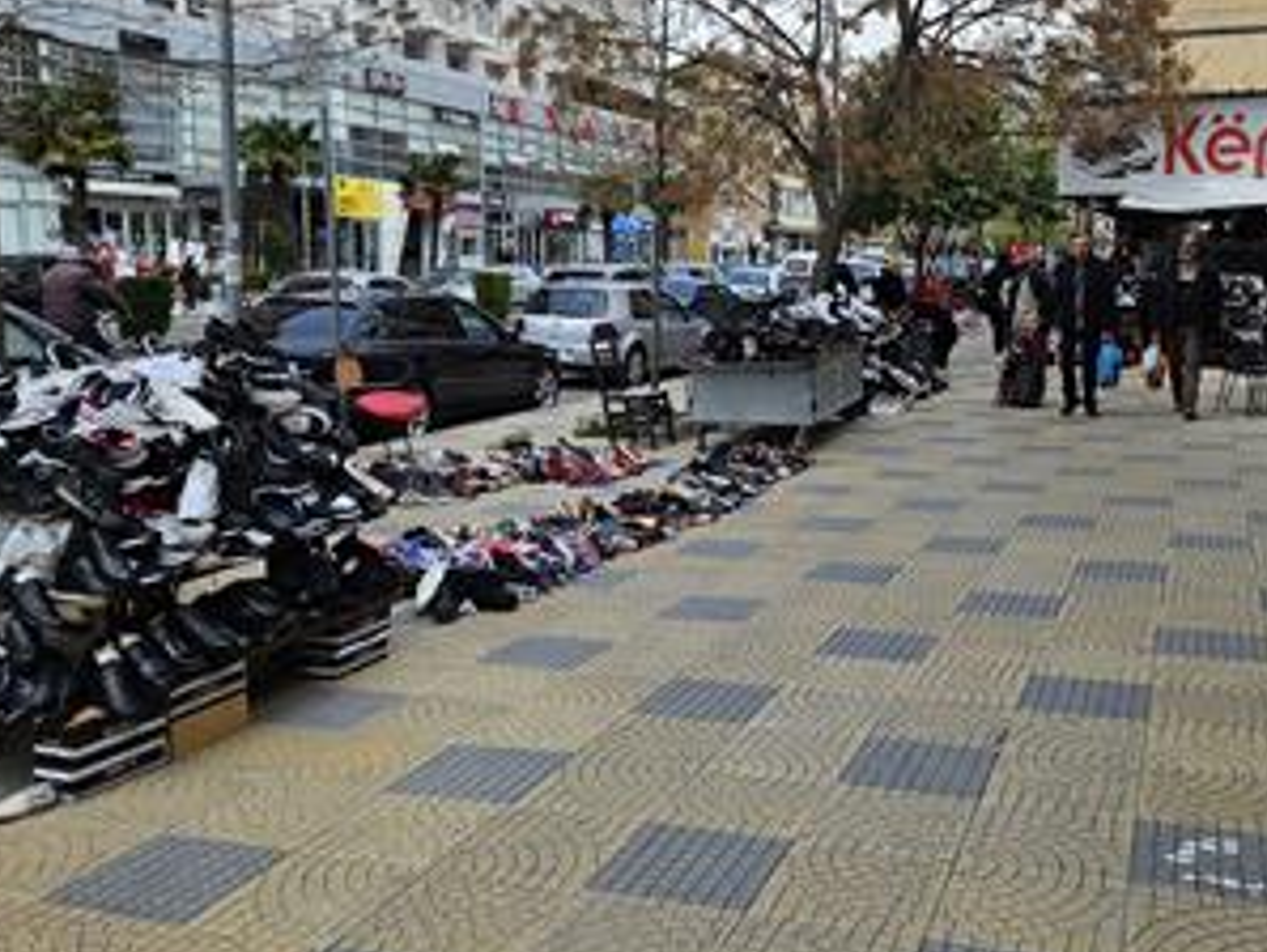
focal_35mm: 37
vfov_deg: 38.6
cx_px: 748
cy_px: 395
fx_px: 1355
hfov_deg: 49.8
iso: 25
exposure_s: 1/1055
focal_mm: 5.4
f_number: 1.8
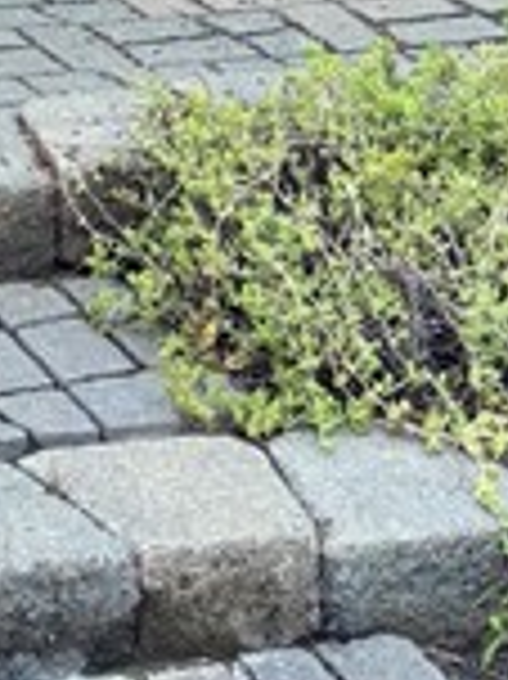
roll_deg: -2.3
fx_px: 3449
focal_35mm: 176
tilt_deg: -5.7
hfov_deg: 7.9
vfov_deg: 10.1
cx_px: -629
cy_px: -829
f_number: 1.6
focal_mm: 5.96
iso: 80
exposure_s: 1/121
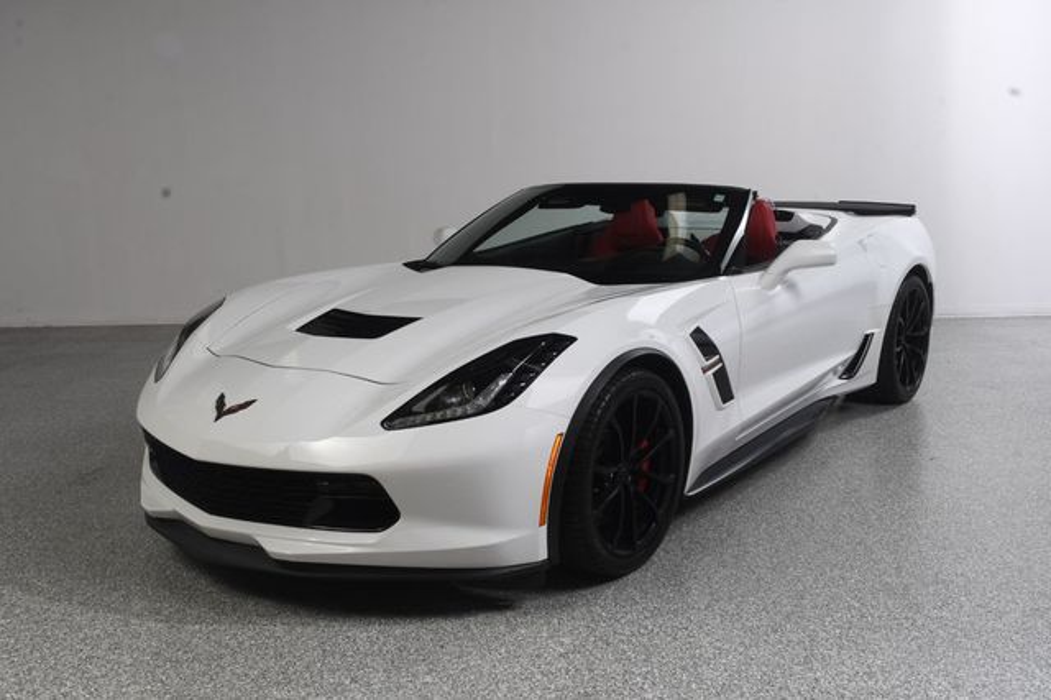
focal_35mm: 34
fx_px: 992
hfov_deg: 55.8
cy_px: 350
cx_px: 526
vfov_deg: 38.8
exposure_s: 1/160
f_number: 13
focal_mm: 23
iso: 100
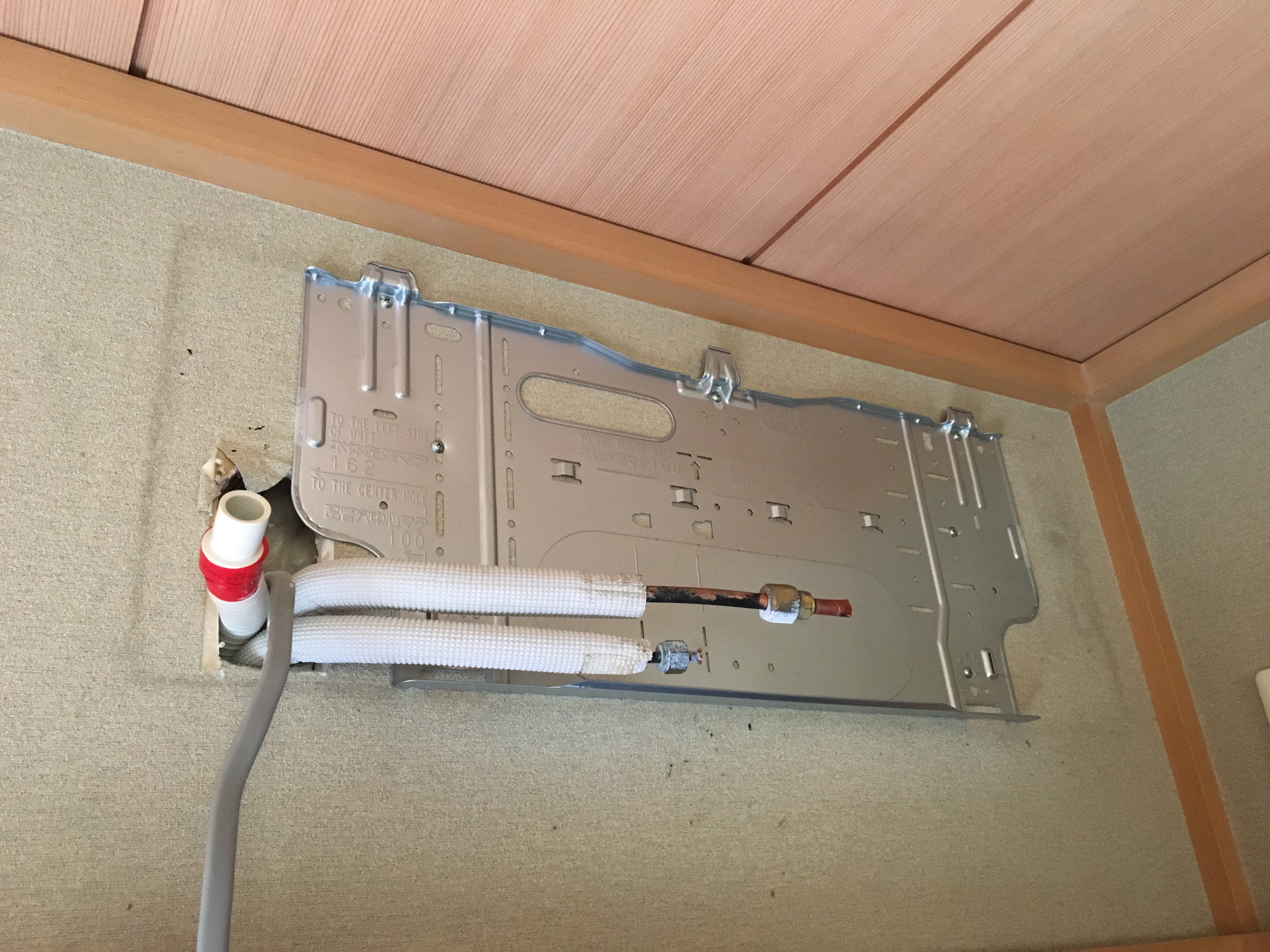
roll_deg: +5.0
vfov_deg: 48.2
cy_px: 476
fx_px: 1064
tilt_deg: +24.8
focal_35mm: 29
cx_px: 635
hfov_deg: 61.7
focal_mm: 4.15
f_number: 2.2
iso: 200
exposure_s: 1/30
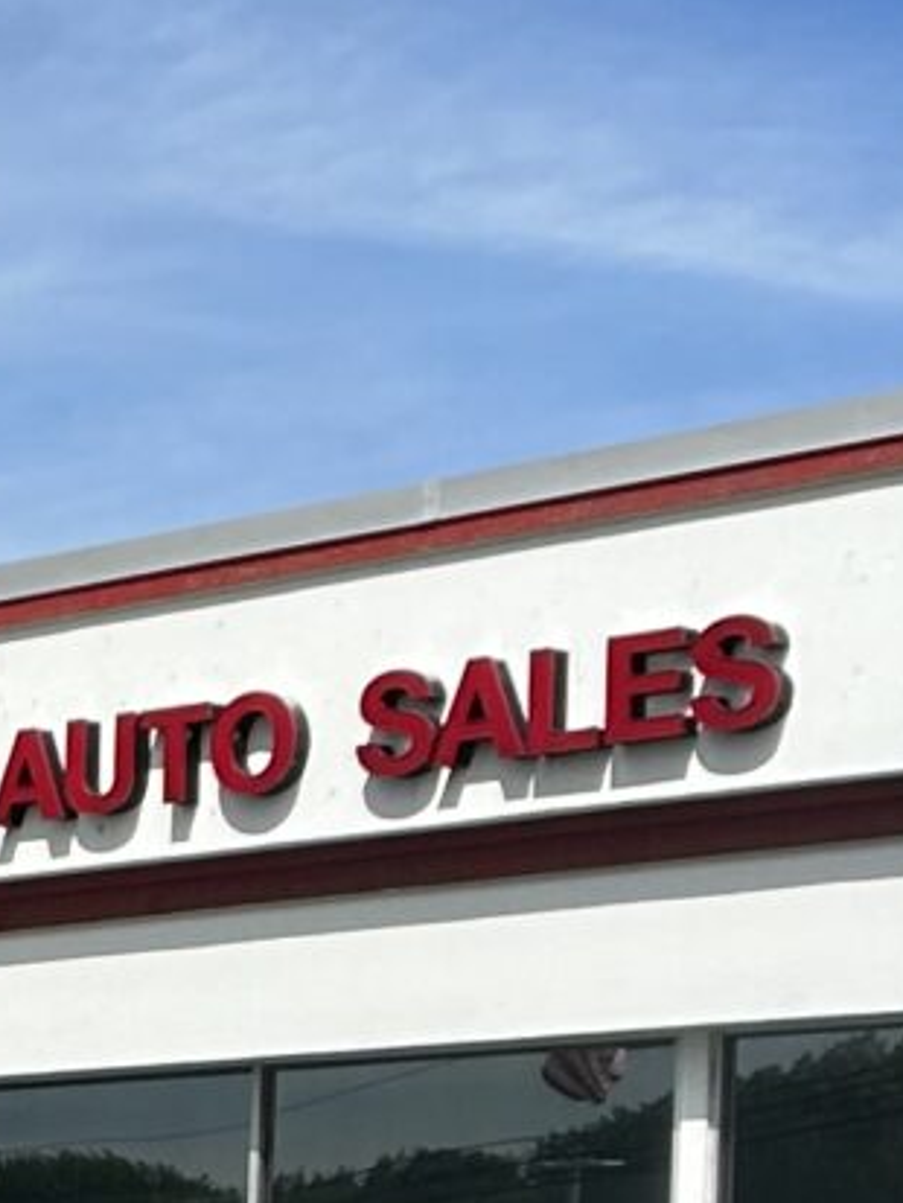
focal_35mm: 161
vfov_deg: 12.0
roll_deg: -0.4
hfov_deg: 8.4
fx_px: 5597
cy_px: 1468
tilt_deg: -2.4
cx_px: -1296
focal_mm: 5.7
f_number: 1.5
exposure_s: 1/4831
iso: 50
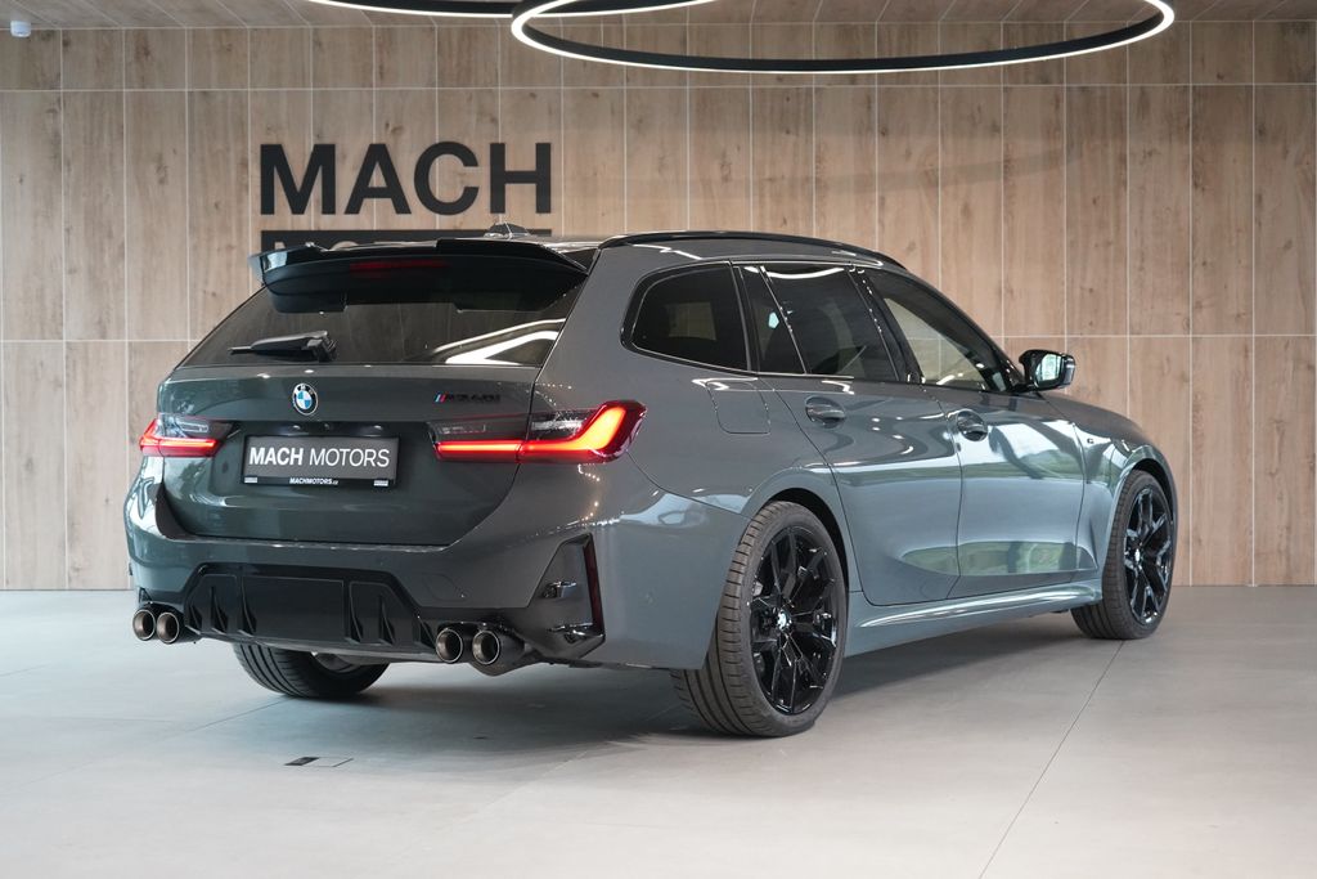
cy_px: 440
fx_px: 2195
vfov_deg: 22.6
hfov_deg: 33.4
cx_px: 658
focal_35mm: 60
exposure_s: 1/160
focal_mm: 60
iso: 6400
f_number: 5
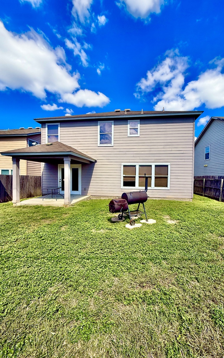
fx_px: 146
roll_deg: -1.1
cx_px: 122
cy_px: 180
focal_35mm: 15
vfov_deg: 101.4
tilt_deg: -1.5
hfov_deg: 74.7
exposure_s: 1/2024
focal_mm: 2.22
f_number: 2.2
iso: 50
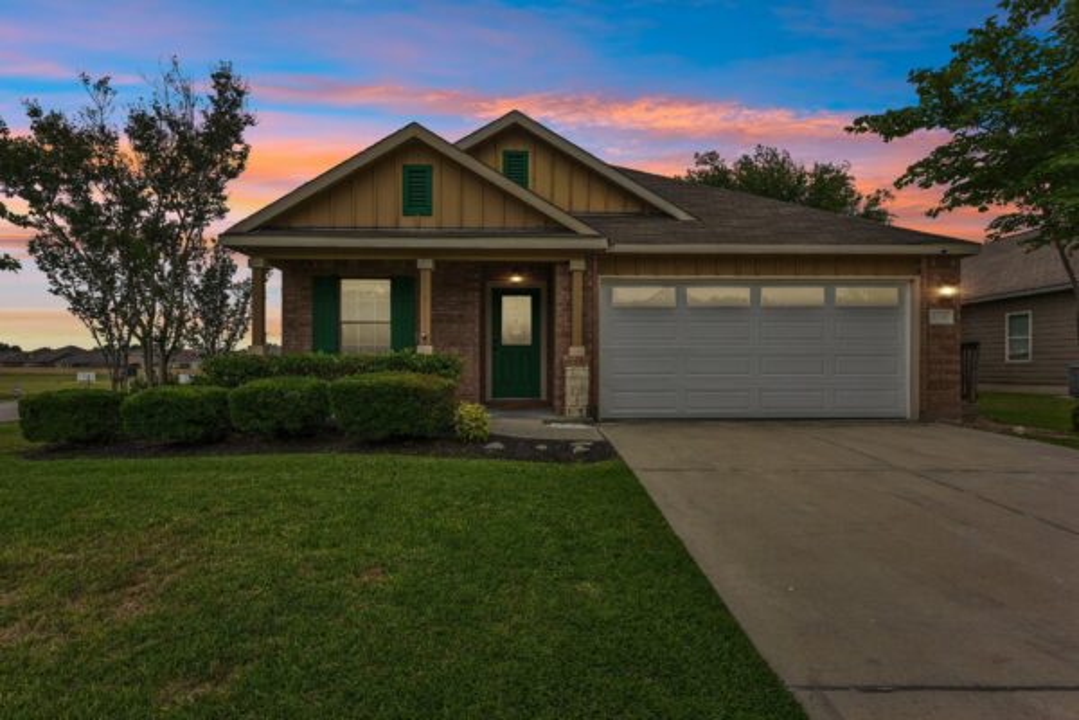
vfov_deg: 61.9
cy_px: 360
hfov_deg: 84.0
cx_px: 540
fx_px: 599
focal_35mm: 20
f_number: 8
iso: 100
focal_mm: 20
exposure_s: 1/200
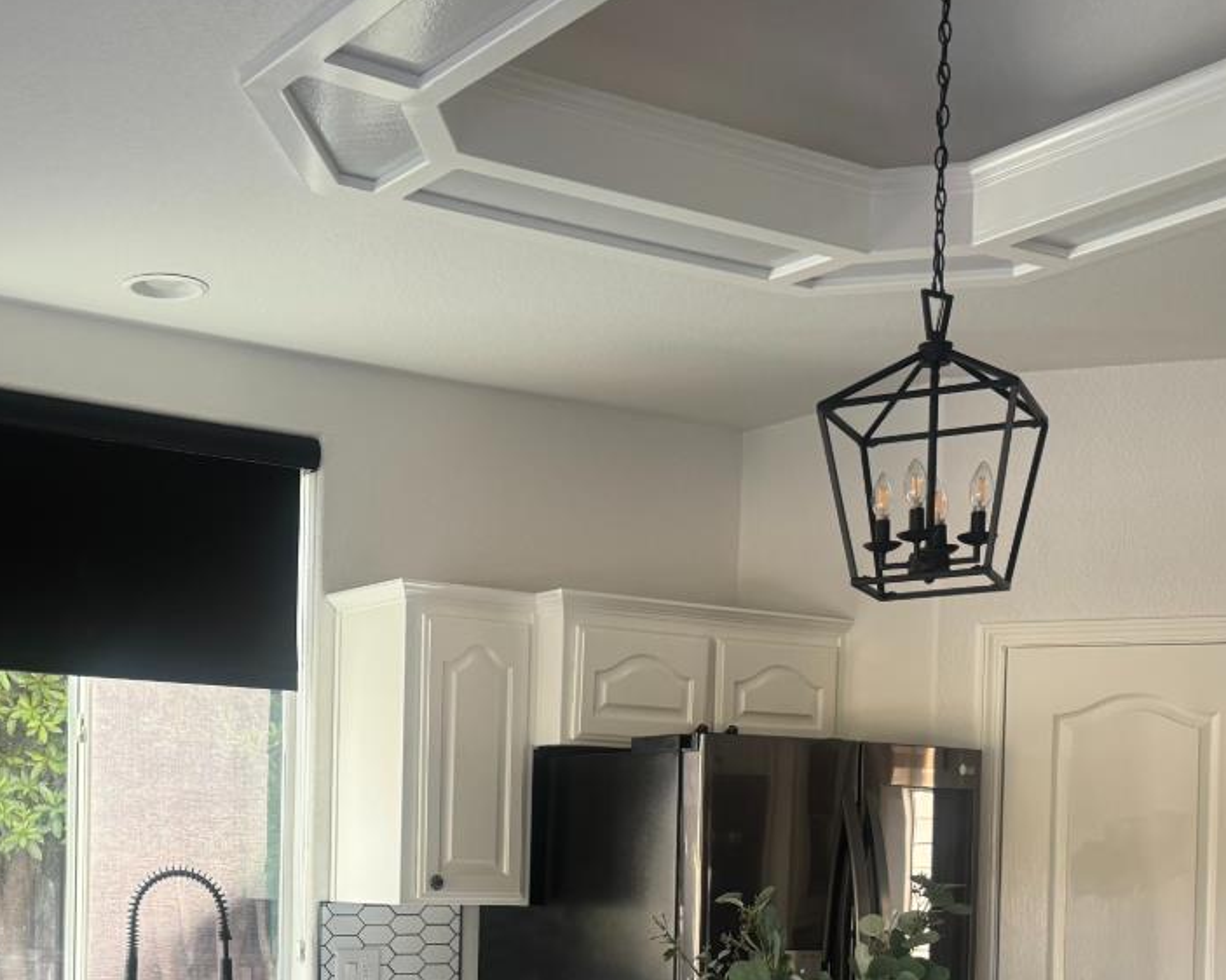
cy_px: 902
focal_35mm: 50
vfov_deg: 28.9
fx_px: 1814
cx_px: 293
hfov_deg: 36.4
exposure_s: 1/120
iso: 200
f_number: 1.78
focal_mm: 6.76
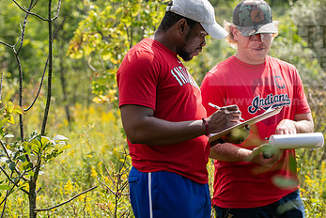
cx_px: 180
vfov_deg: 11.7
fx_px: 1060
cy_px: 121
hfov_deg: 17.5
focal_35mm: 117
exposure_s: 1/500
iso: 80
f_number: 3.5
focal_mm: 70
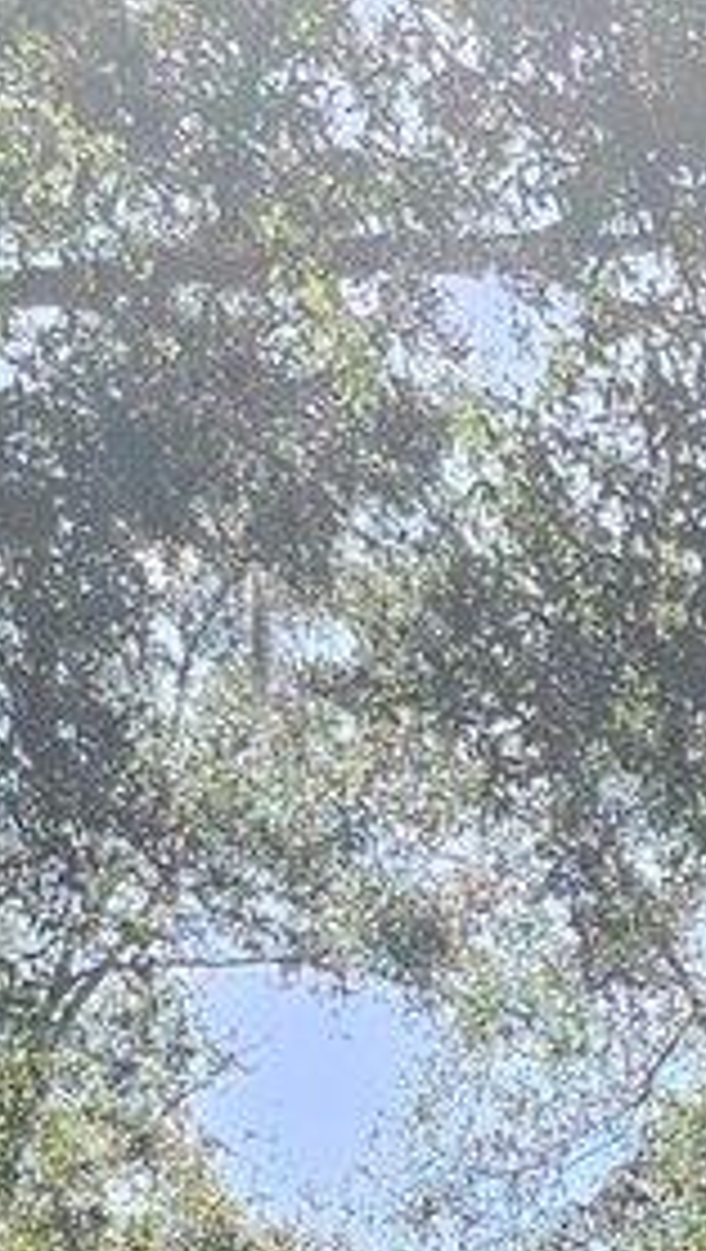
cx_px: 2190
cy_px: 2660
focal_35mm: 144
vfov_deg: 12.7
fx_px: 4778
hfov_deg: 7.4
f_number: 1.8
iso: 12
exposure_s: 1/362
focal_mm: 6.4
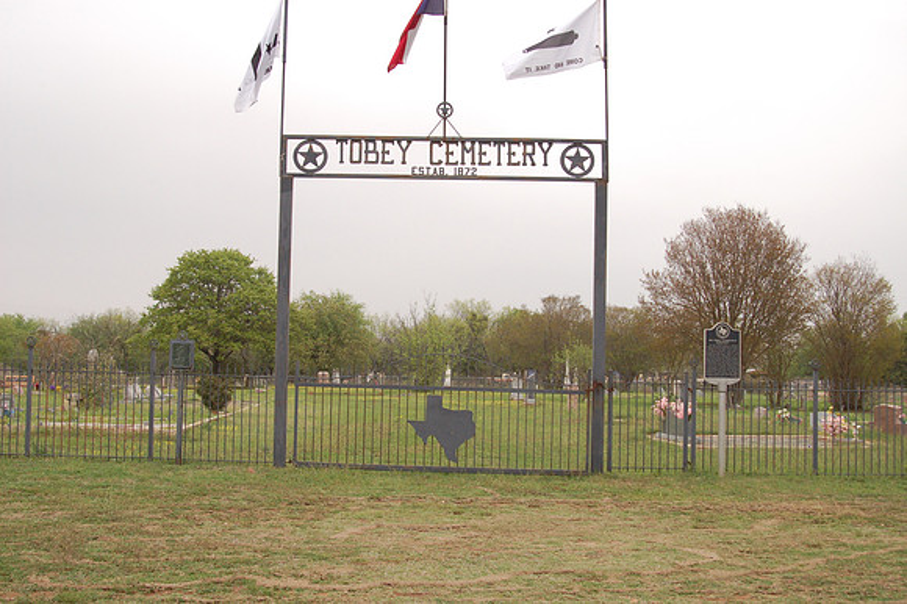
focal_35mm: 42
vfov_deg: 31.9
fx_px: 1058
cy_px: 302
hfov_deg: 46.4
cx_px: 454
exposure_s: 1/640
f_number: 13
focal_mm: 28
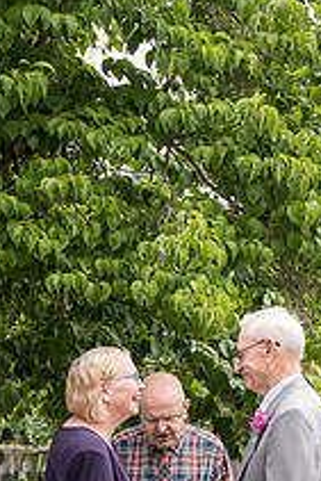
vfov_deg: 20.5
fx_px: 1282
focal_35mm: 96
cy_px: 486
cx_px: 205
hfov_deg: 14.3
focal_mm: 45
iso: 400
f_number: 5
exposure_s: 1/500
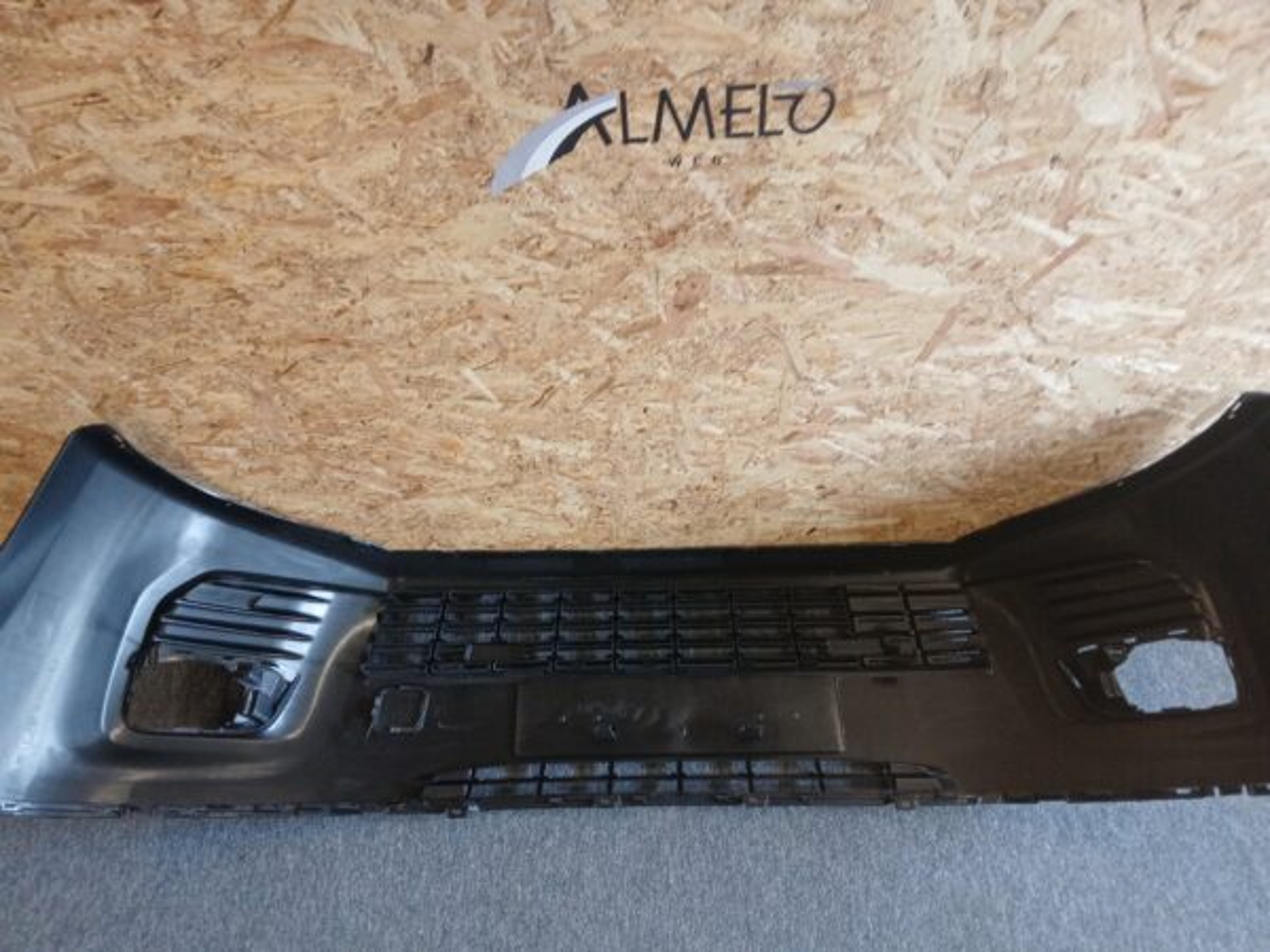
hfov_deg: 67.3
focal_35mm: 26
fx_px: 954
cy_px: 476
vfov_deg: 53.1
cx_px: 635
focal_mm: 3.98
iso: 250
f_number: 1.8
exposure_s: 1/25
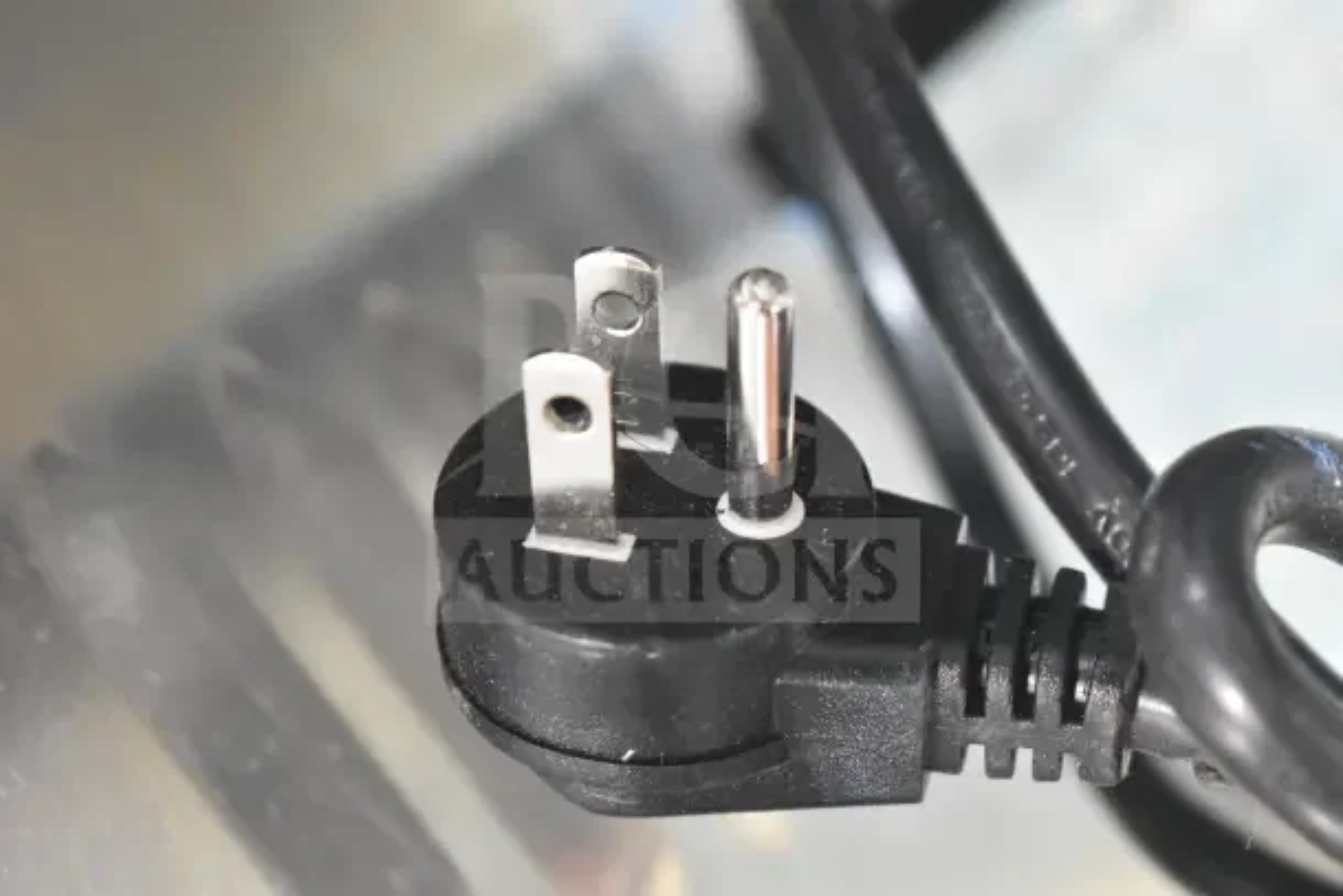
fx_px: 3078
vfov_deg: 16.6
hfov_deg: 24.6
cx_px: 672
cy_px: 448
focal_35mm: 82
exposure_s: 1/100
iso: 9000
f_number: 5.6
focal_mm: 55
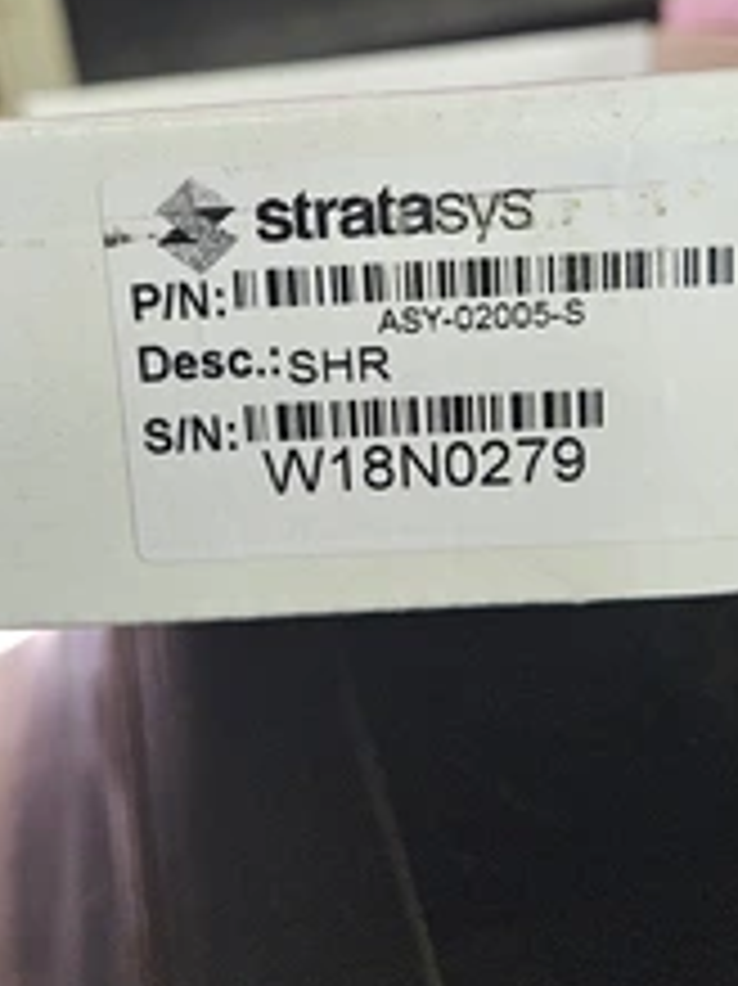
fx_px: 1195
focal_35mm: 42
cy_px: 288
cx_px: 382
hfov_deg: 34.3
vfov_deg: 43.8
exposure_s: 1/120
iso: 800
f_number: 1.8
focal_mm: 5.4
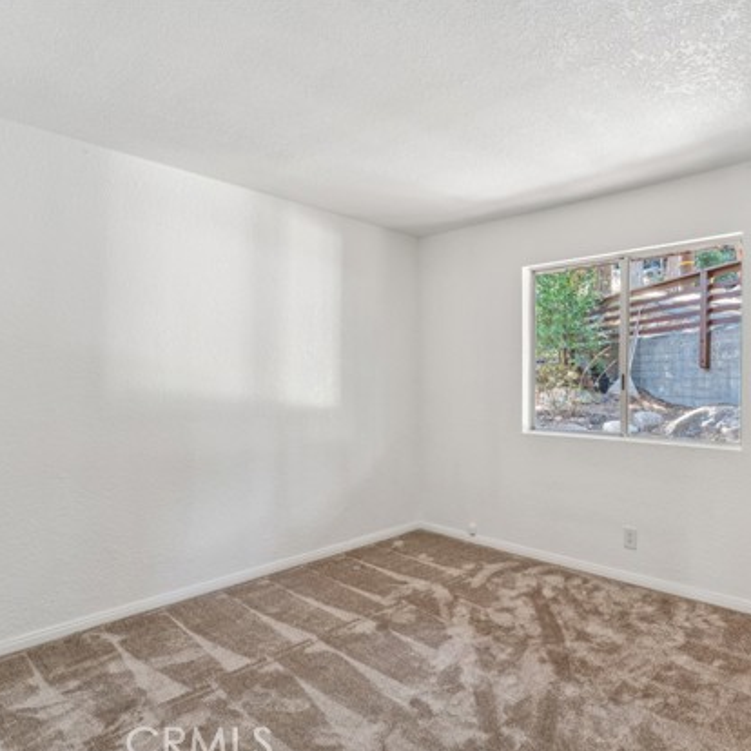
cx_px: 506
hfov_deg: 69.3
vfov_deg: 71.5
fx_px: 522
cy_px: 383
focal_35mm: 21
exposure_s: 2
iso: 100
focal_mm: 16.2
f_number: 13
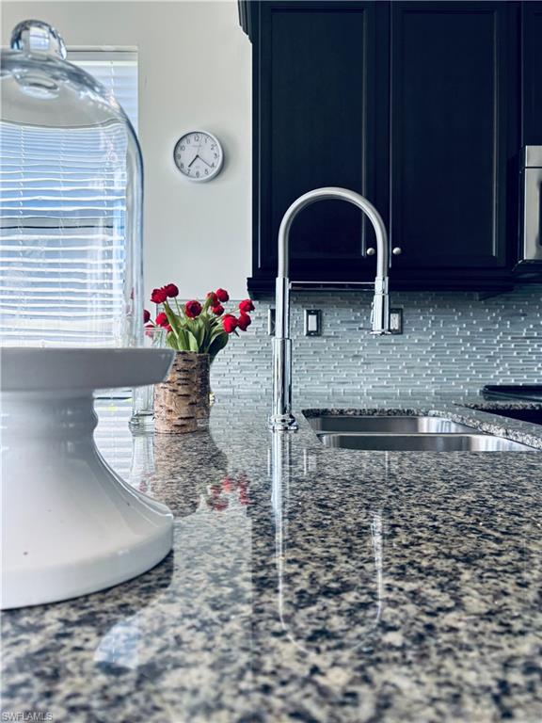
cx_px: 271
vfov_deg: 67.3
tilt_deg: -0.5
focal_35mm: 26
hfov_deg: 53.1
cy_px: 362
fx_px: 543
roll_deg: -0.2
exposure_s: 1/120
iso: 125
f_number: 1.6
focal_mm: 5.96
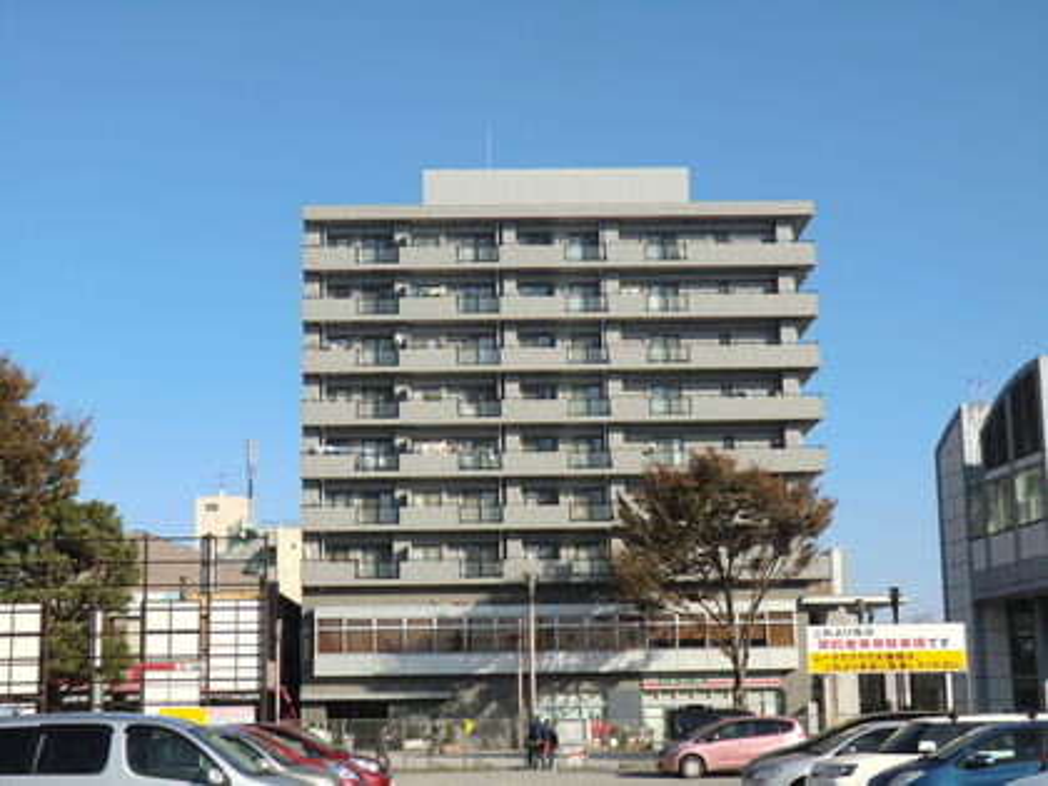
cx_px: 524
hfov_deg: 34.9
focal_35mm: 55
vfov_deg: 26.6
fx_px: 1665
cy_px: 393
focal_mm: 9.8
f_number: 4.2
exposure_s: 1/500
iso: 64
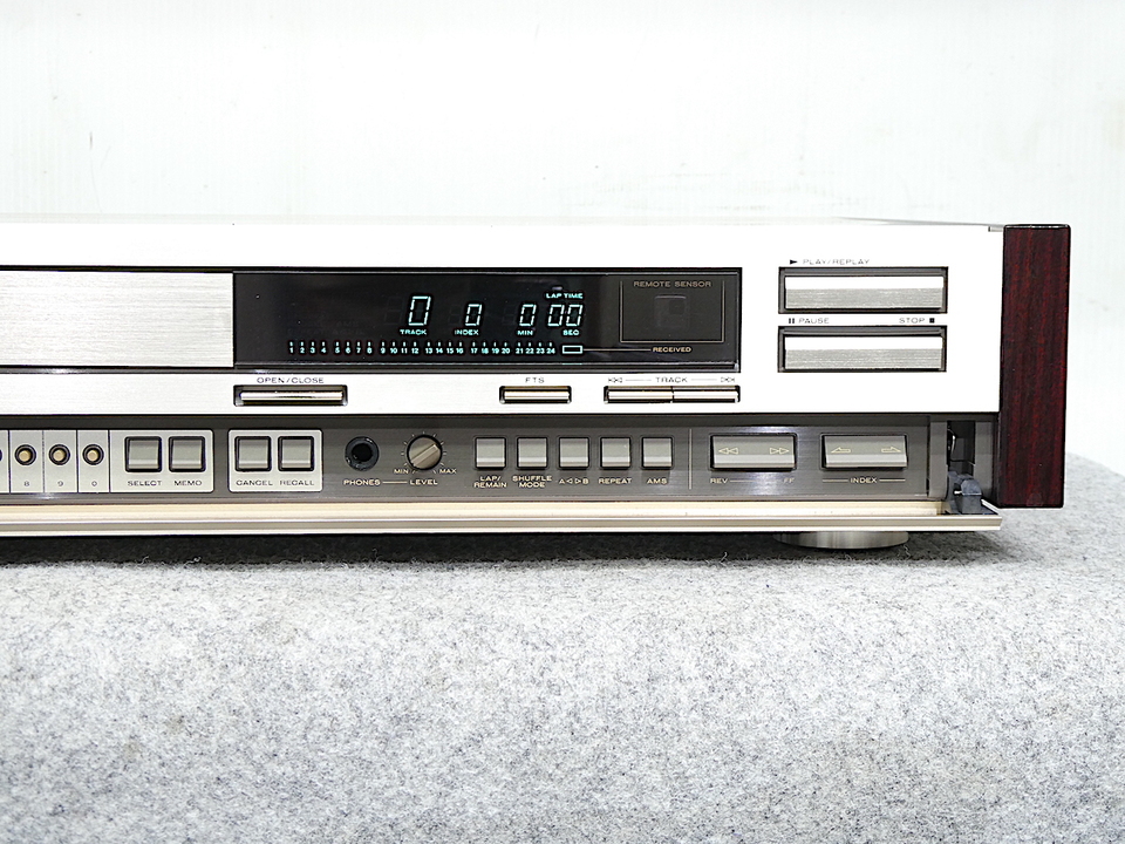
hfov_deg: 31.7
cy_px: 422
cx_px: 562
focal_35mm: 61
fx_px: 1982
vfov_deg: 24.0
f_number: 5
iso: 200
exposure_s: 1/4
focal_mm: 10.9
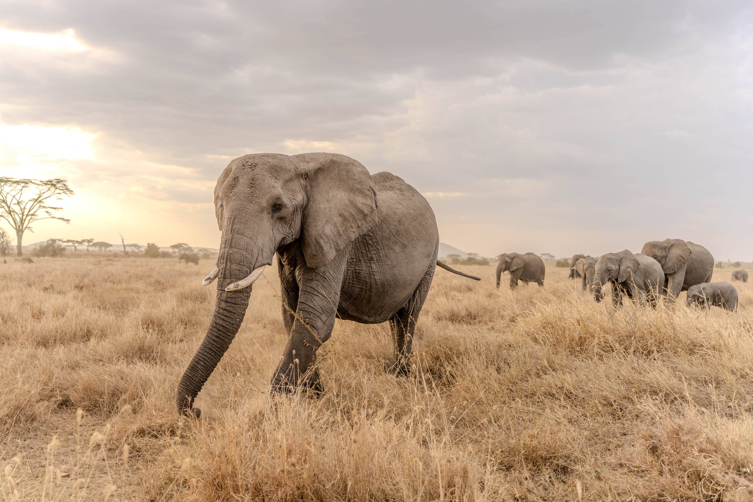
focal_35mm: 35
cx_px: 346
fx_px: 724
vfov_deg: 38.2
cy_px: 230
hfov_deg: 54.9
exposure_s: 1/250
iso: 100
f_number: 2.8
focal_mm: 32
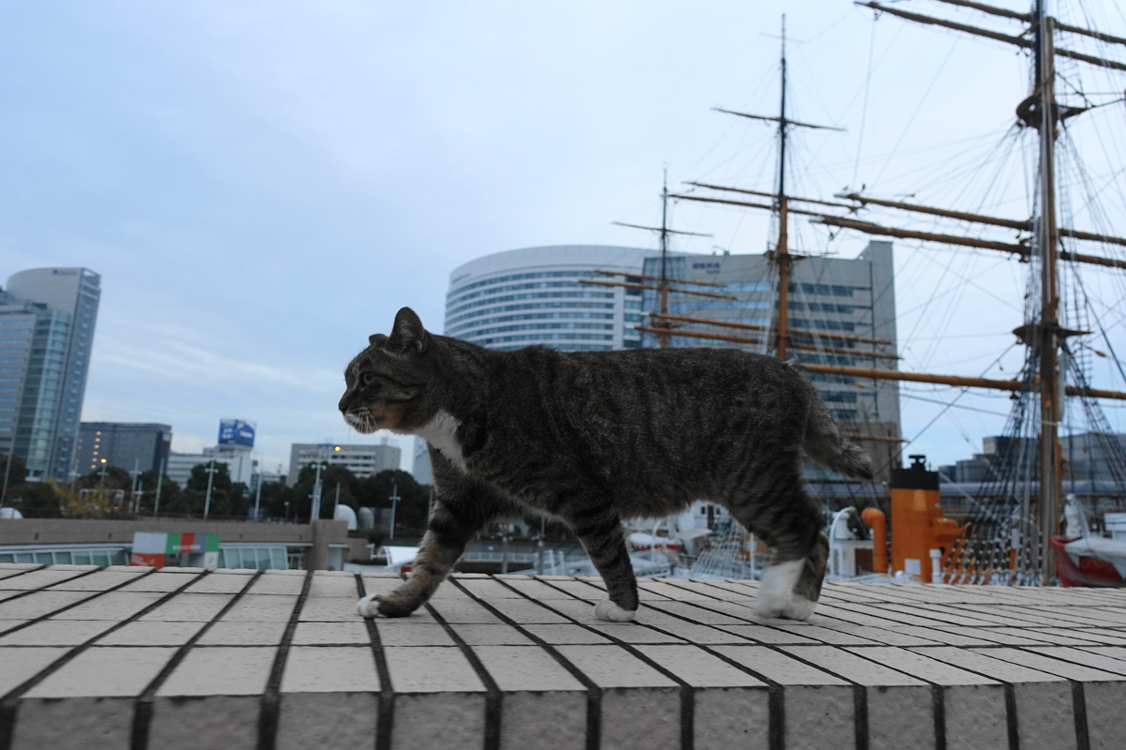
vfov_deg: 53.1
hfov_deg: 73.7
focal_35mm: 24
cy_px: 375
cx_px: 563
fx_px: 751
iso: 500
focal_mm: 8.8
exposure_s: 1/160
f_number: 2.8
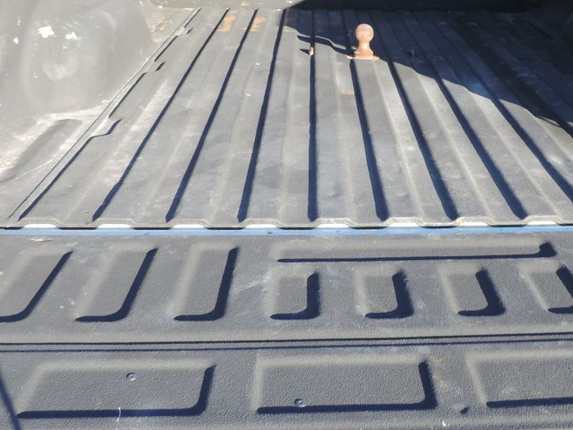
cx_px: 371
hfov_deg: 42.5
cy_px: 132
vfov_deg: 32.5
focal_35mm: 44
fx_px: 729
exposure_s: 1/200
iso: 80
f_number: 3
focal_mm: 4.3
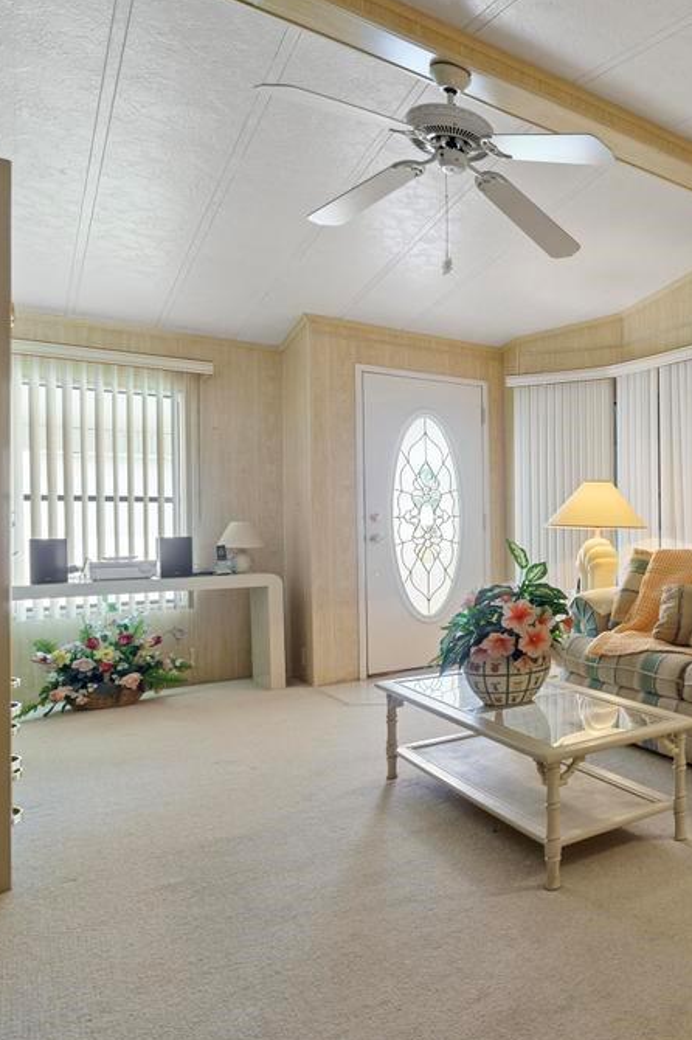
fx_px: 761
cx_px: 784
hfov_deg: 39.0
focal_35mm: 26
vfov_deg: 68.6
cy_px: 522
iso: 100
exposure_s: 1/5
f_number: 6.3
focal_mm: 11.5
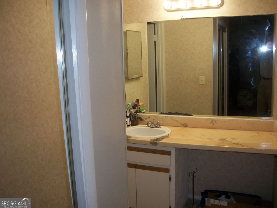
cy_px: 104
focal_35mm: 35
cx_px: 138
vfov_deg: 40.7
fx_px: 280
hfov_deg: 52.6
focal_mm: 6.3
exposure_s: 1/40
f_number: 3.1
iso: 80
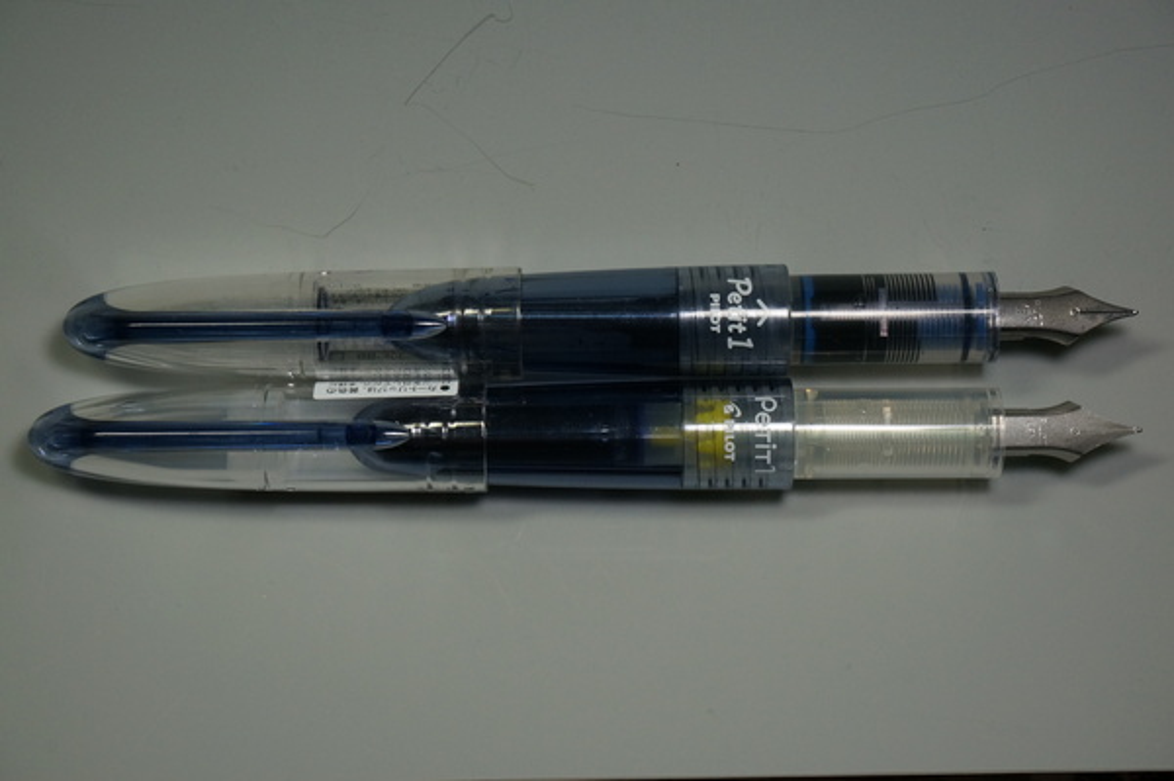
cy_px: 390
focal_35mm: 63
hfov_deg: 31.9
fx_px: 2053
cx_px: 587
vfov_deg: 21.5
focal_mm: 42
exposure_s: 1/80
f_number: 13
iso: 800
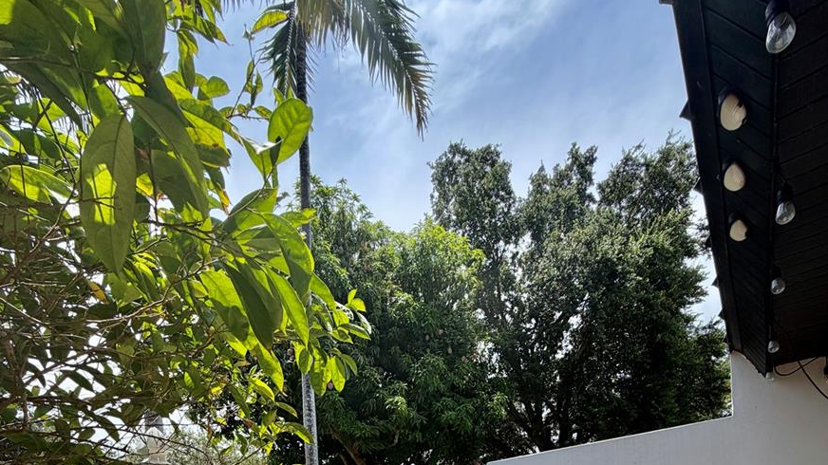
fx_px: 461
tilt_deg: +0.7
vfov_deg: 38.8
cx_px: 403
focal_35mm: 21
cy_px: 561
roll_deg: +1.6
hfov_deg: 83.8
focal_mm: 2.22
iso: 25
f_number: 2.2
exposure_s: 1/770
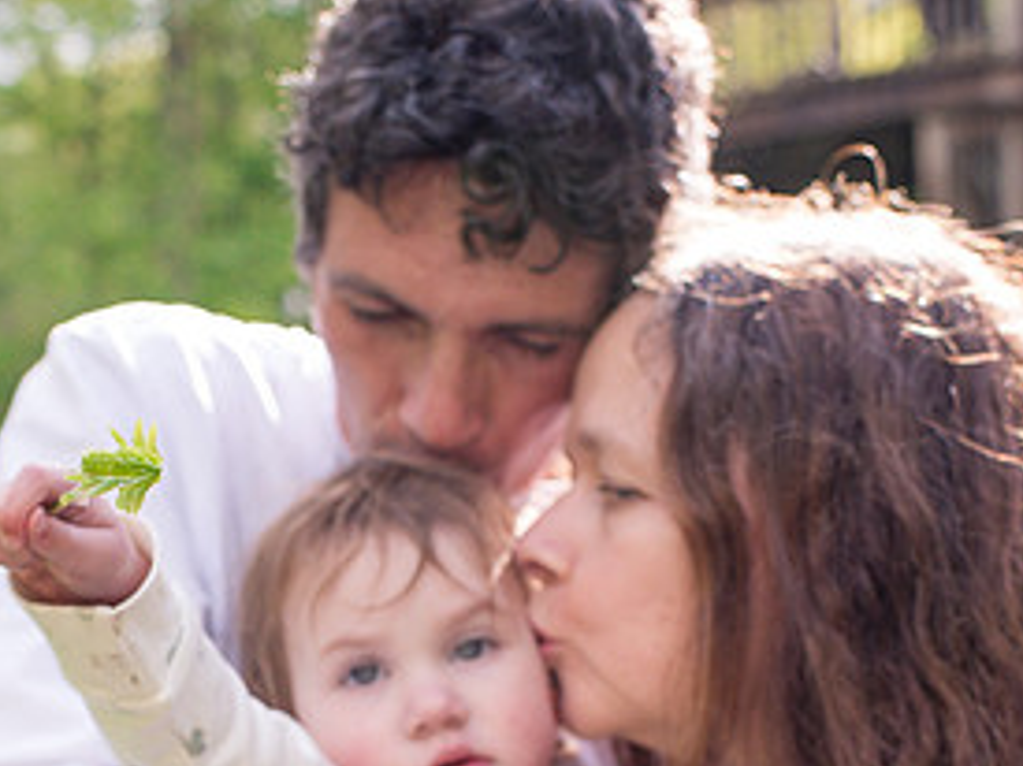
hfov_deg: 27.0
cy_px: 686
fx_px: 2097
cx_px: 238
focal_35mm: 71
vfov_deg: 20.3
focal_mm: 35
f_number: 4.5
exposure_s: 1/1250
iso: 800
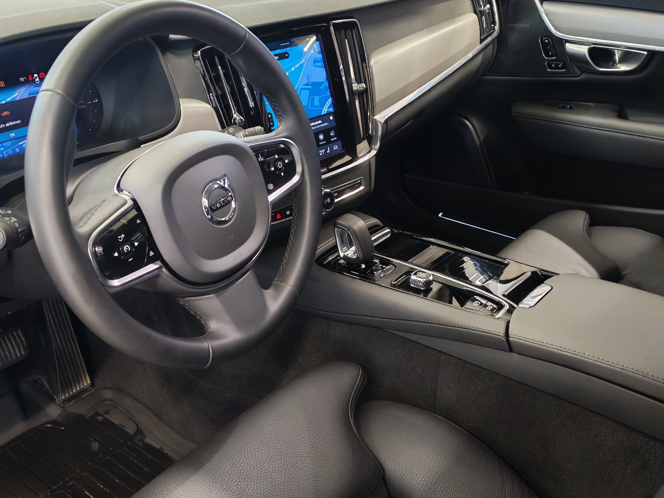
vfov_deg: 36.8
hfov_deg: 47.8
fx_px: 748
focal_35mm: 39
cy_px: 277
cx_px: 295
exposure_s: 1/50
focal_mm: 6.12
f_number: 1.9
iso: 1575
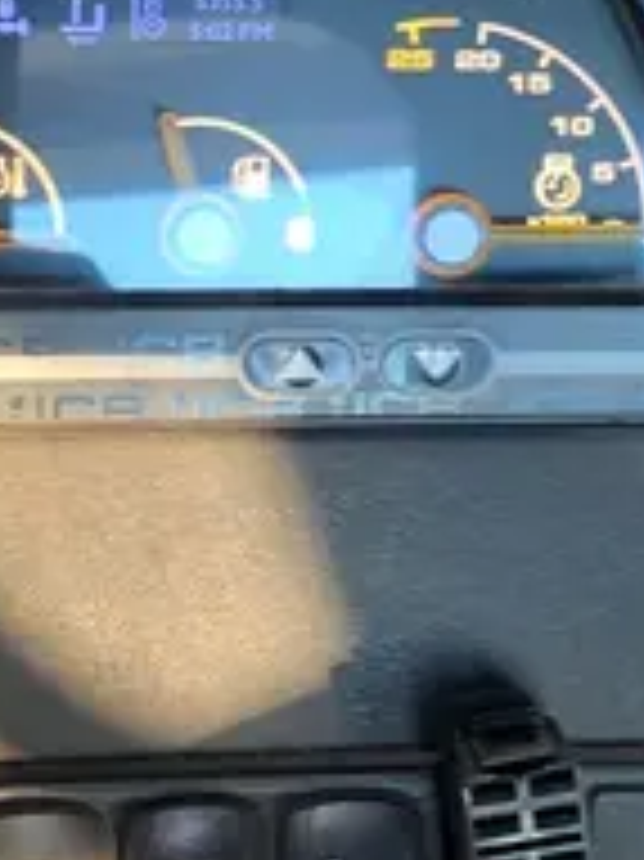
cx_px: 324
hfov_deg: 14.8
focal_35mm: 100
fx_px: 2483
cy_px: 196
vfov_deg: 19.5
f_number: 1.8
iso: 100
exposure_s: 1/60
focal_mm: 4.25
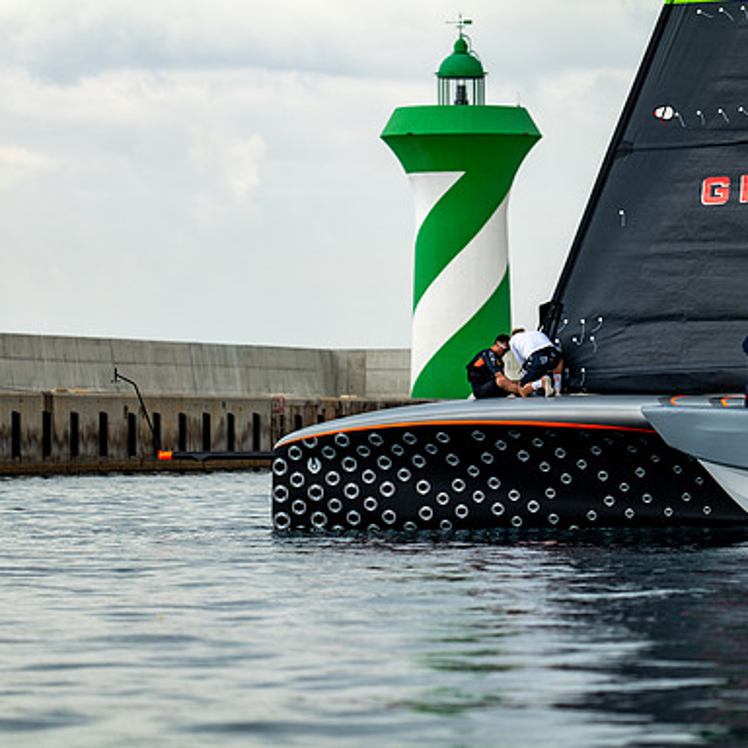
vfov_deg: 6.8
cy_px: 373
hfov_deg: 6.8
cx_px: 501
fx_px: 6283
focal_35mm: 257
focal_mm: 200
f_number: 2.8
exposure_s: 1/1000
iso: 100
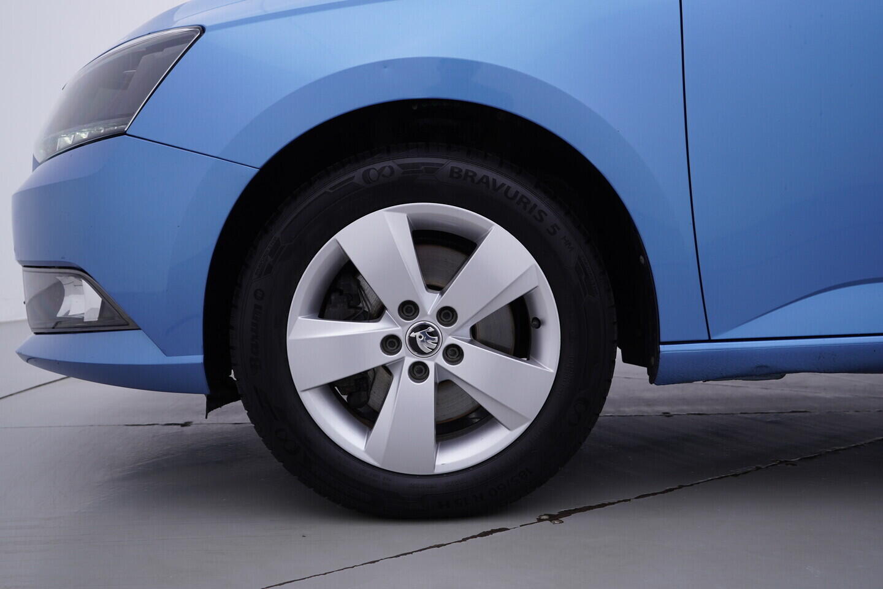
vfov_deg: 36.9
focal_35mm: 36
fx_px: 883
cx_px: 442
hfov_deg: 53.1
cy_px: 294
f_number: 4
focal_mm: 24
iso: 125
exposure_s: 1/80
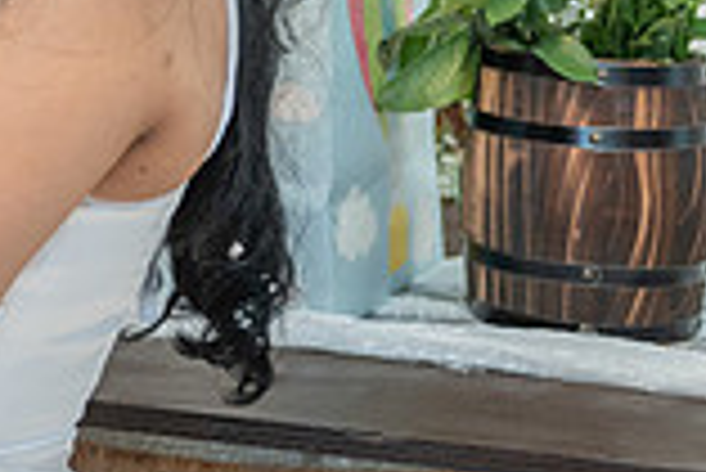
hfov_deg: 13.7
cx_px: -364
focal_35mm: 140
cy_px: -164
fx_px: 2748
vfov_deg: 9.6
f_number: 3.2
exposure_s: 1/160
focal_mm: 38
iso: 800
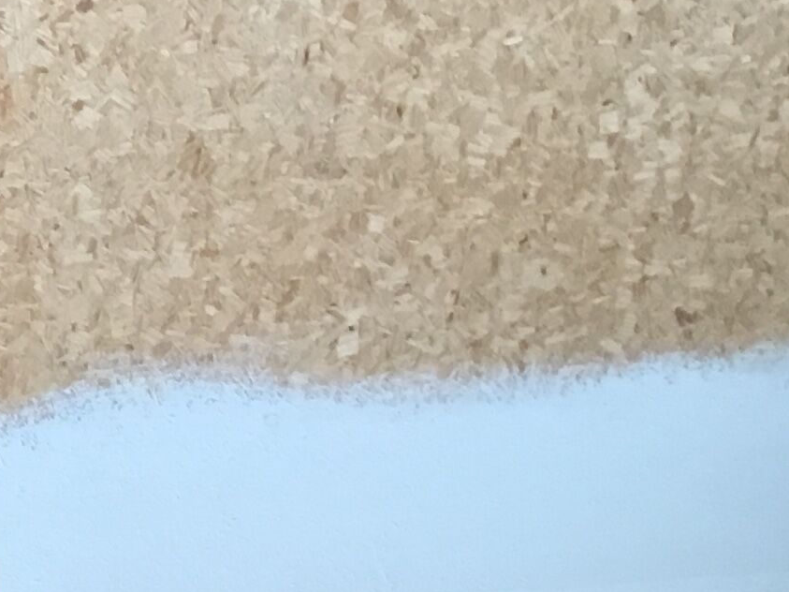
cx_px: -580
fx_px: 2735
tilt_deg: -17.9
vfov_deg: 12.3
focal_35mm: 120
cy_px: 491
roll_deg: +1.0
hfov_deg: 14.6
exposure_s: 1/33
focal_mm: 3.3
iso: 100
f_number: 2.4
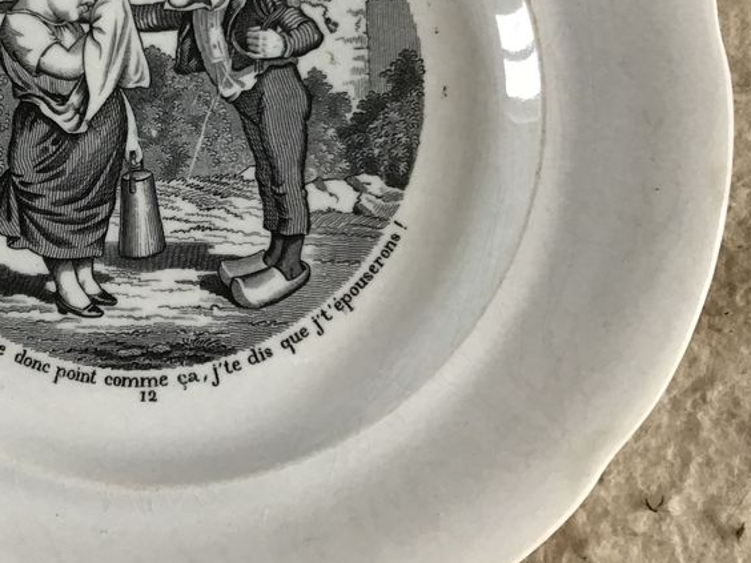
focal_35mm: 55
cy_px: 152
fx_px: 1193
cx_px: 189
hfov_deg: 34.2
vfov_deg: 26.3
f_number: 2.4
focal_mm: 3.3
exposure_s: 1/33
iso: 40
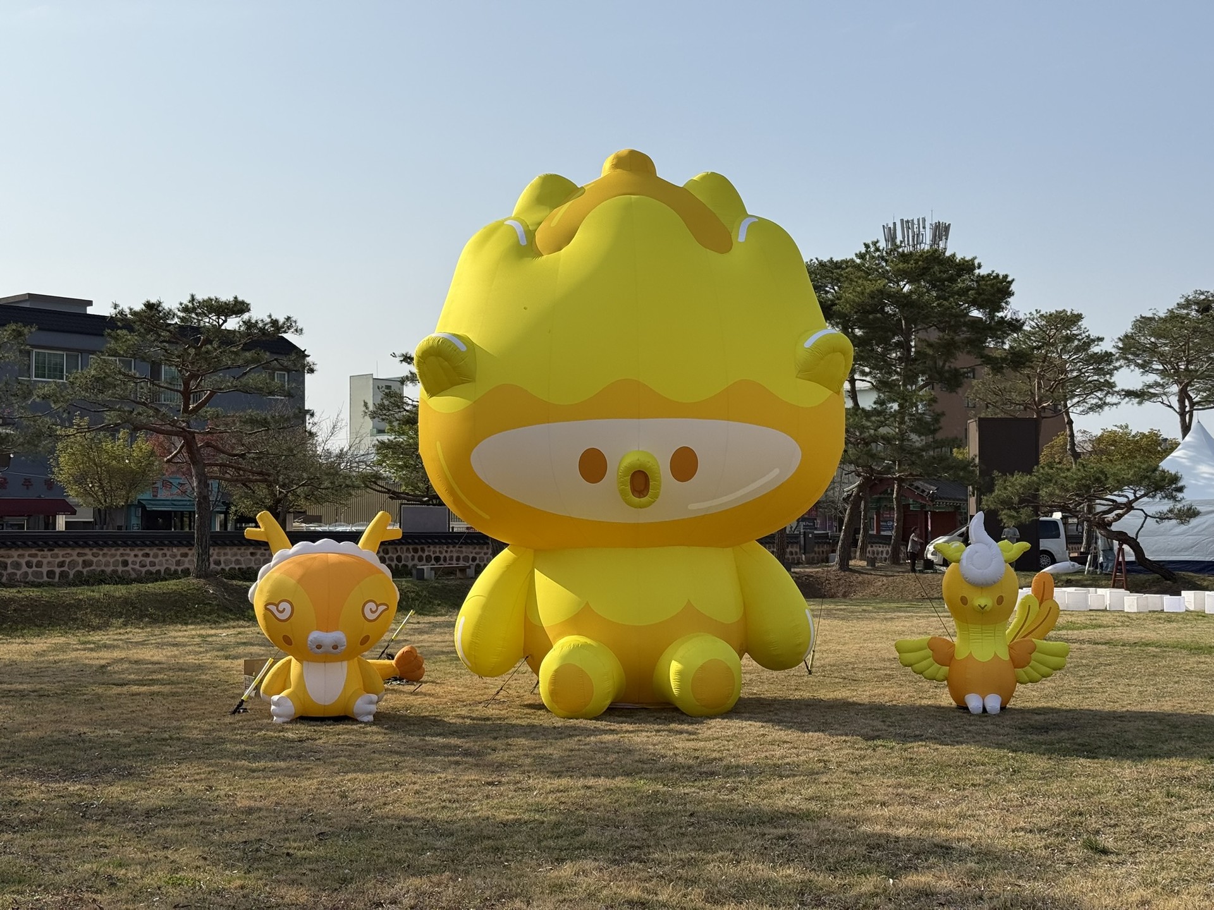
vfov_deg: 30.3
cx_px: 607
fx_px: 1683
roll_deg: +0.8
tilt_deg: +3.0
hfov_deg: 39.7
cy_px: 455
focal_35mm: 48
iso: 64
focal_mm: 6.76
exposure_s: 1/7143
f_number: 1.78
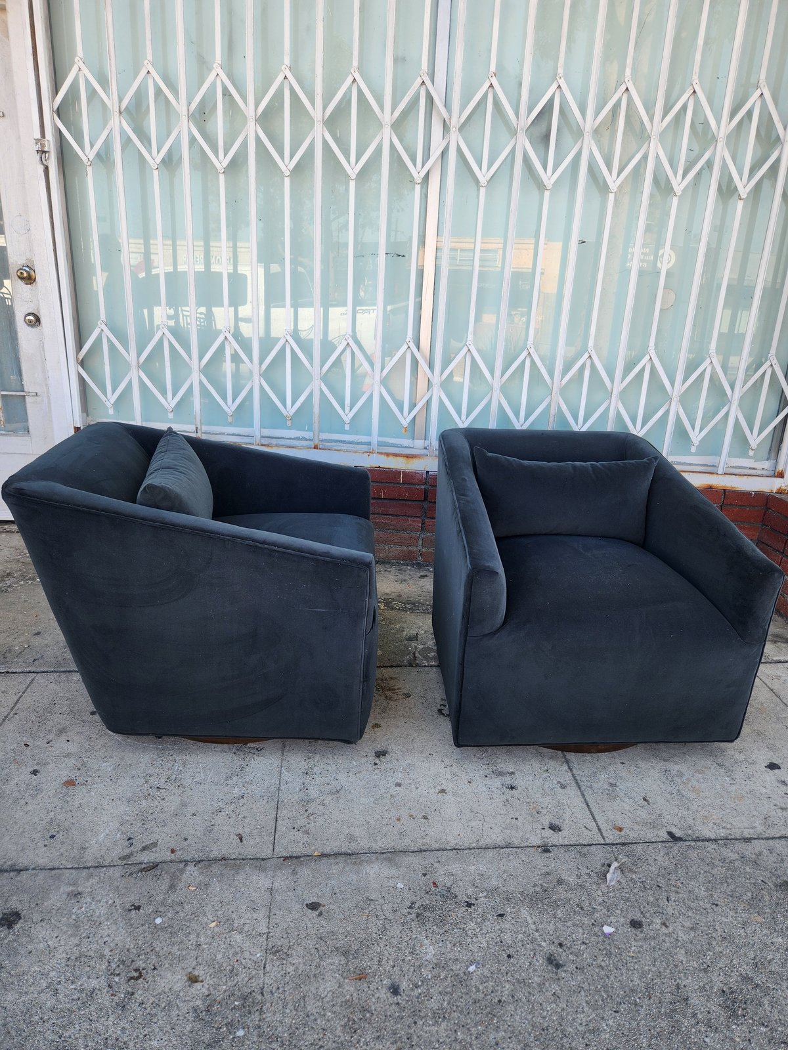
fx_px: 698
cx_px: 394
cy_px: 525
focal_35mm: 23
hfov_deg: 58.9
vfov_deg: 73.9
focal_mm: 5.4
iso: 20
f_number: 1.8
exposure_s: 1/180
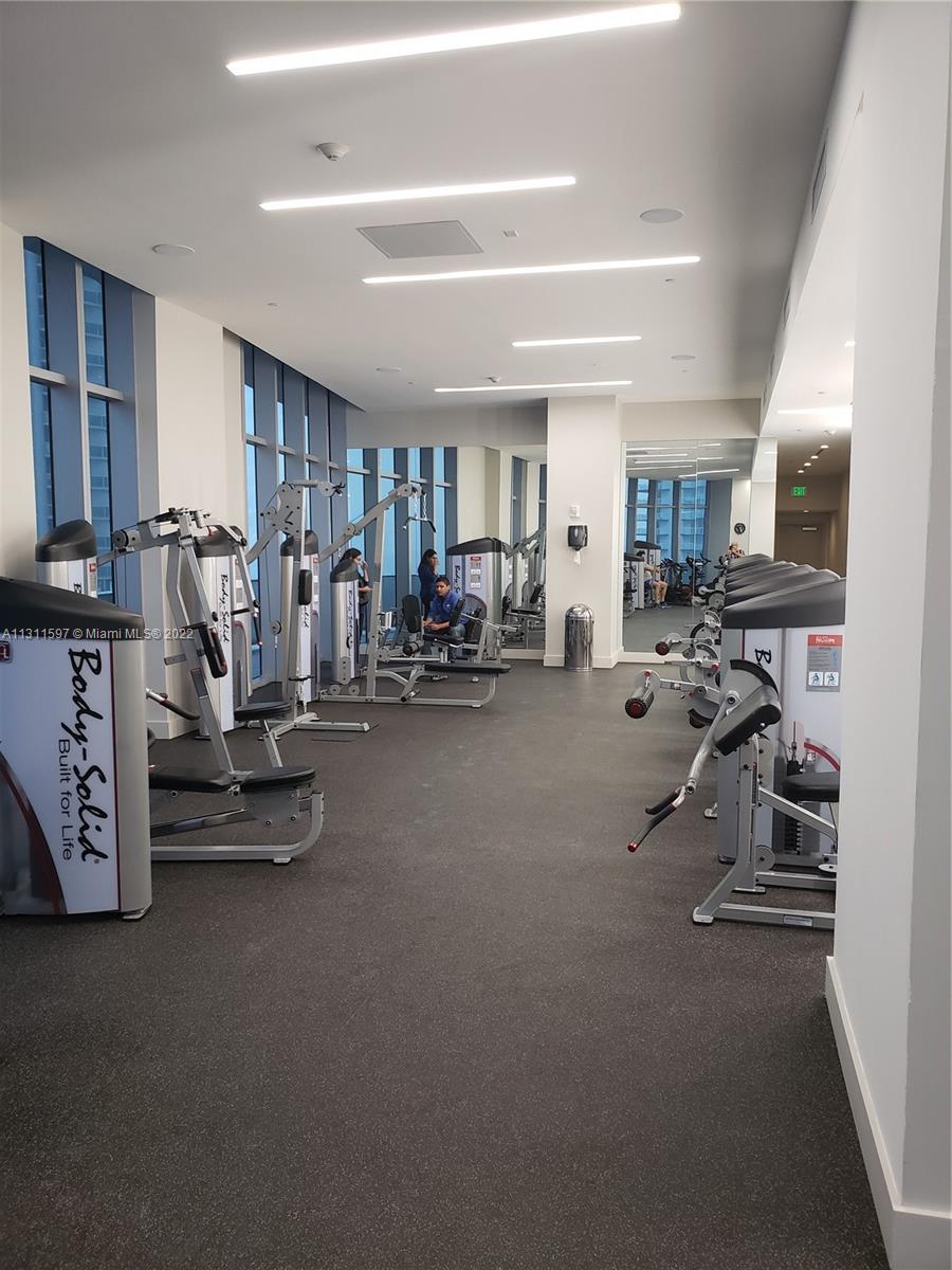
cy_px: 635
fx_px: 953
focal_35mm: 26
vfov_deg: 67.3
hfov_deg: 53.1
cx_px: 476
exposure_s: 1/60
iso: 200
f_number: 2.4
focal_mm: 4.3
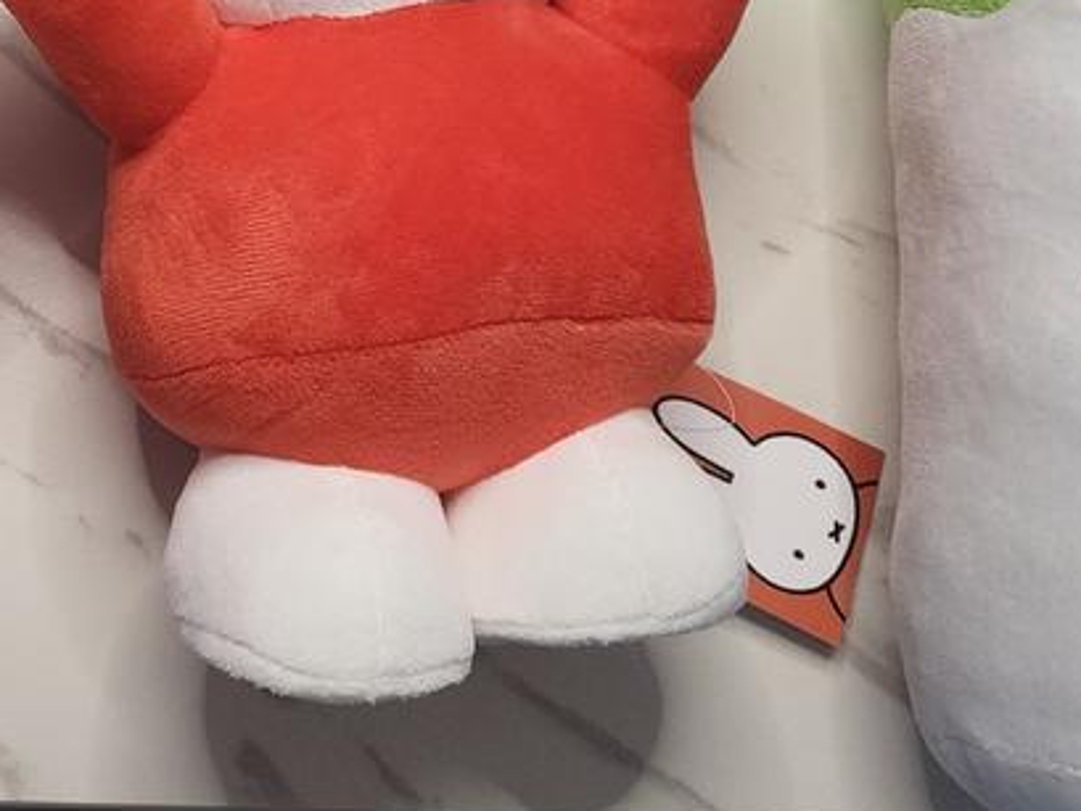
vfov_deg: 18.6
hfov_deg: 25.4
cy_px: -317
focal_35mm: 72
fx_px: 2249
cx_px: -48
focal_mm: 6.4
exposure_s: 1/182
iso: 160
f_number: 1.8
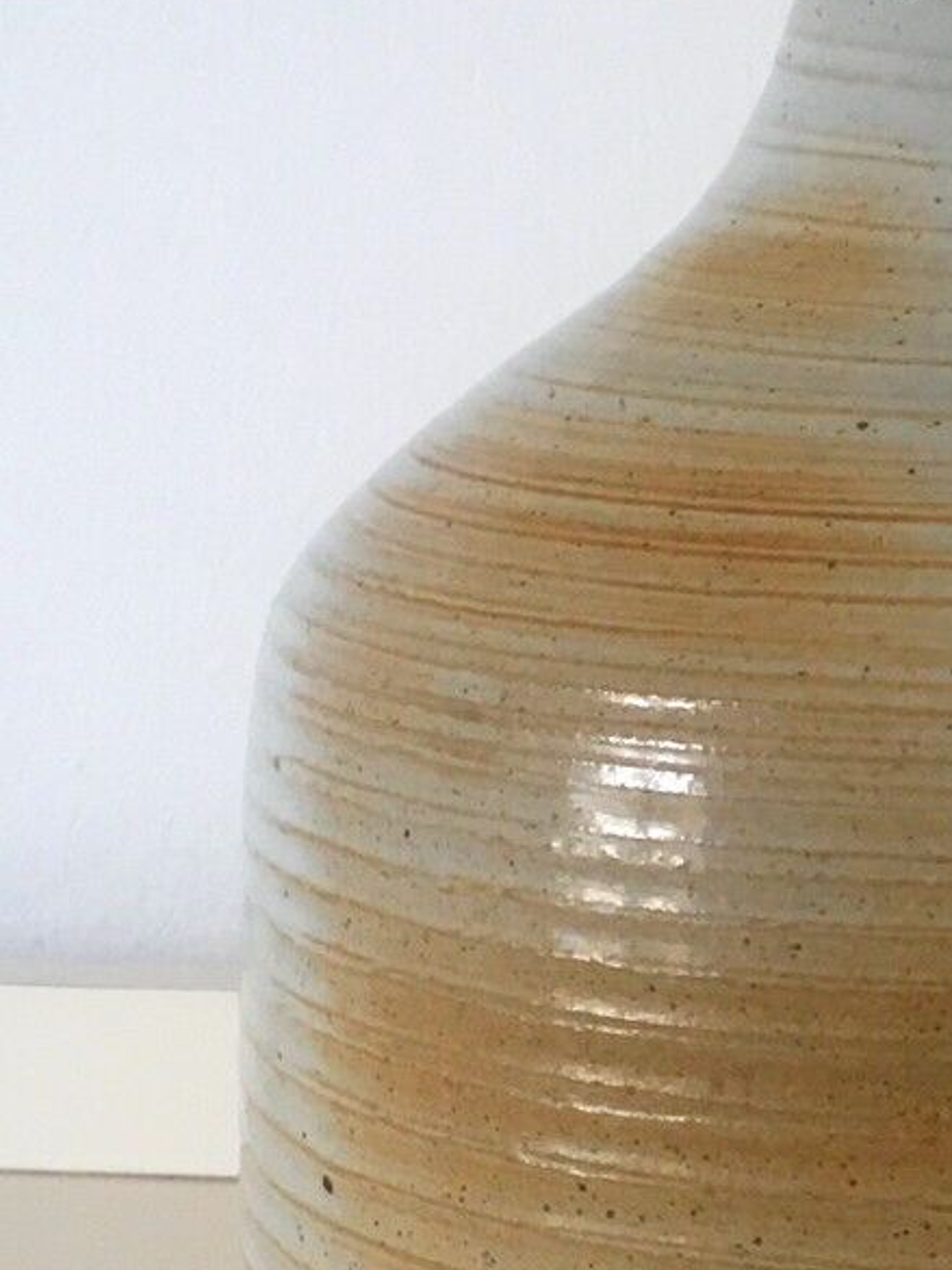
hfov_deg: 14.6
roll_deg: -0.5
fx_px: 3633
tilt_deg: -12.0
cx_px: 1002
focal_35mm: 99
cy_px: 819
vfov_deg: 19.8
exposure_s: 1/33
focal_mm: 4.15
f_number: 2.2
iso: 125
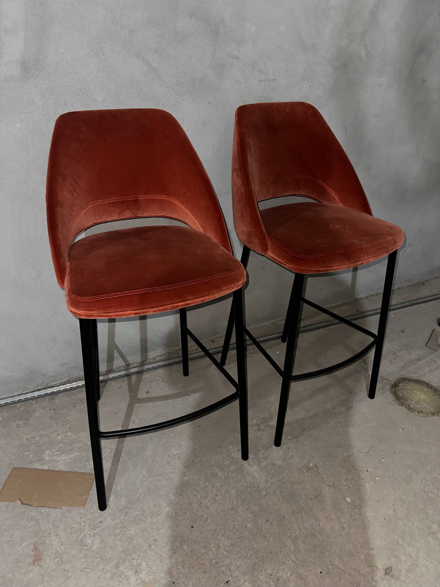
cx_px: 220
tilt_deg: -30.6
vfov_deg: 71.6
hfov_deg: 56.8
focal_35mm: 24
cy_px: 294
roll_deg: -1.4
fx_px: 407
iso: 125
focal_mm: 6.86
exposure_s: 1/4
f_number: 1.78
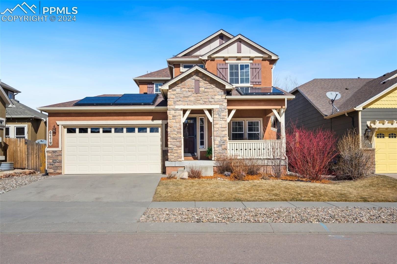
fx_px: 364
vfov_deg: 40.0
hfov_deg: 57.2
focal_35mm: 33
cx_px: 198
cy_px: 132
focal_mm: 33
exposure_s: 1/3200
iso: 1250
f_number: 11
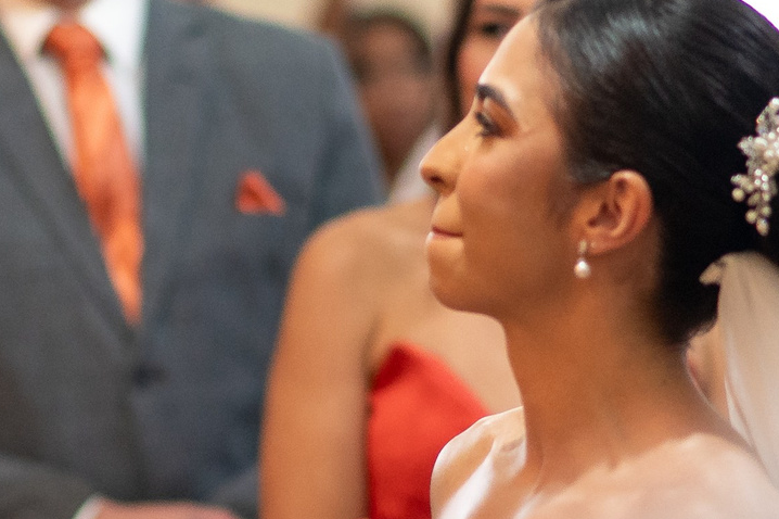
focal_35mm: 303
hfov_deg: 6.8
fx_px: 6553
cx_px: 149
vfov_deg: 4.5
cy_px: 395
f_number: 1.8
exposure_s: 1/320
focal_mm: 85
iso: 2000
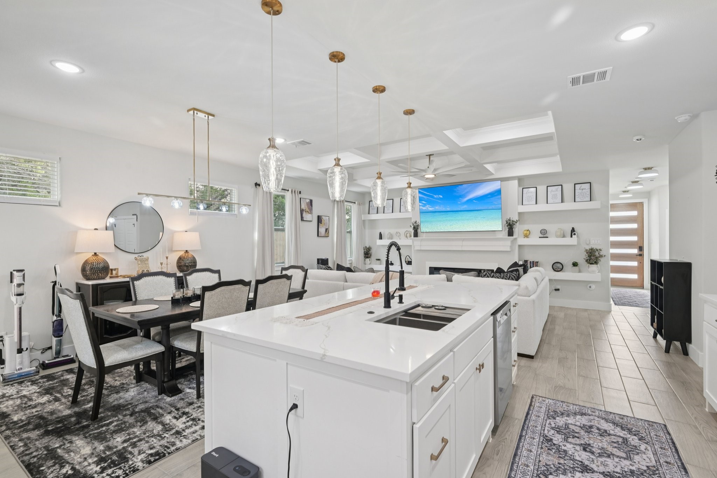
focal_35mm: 16
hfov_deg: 95.0
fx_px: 329
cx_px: 358
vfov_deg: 72.0
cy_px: 239
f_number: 8
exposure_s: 1/20
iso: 400
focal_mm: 16.5
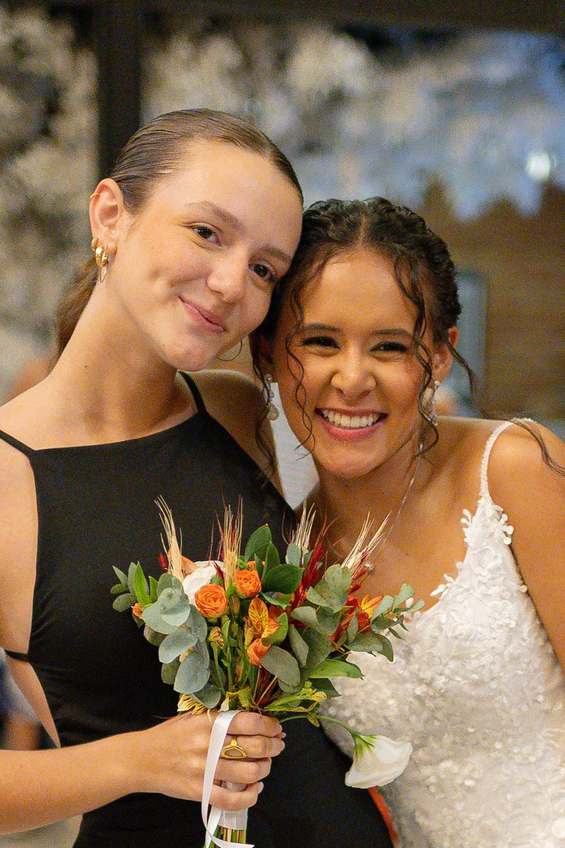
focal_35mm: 105
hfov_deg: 13.0
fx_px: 2472
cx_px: 419
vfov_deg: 19.0
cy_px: 830
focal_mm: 35
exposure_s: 1/400
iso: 2000
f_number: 1.4
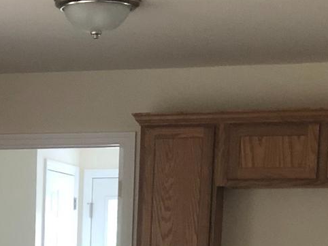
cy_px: 440
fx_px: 1127
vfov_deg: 11.5
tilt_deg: -9.1
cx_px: -34
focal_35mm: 119
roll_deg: -0.7
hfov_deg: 16.1
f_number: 1.8
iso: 100
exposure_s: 1/15
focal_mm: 3.99
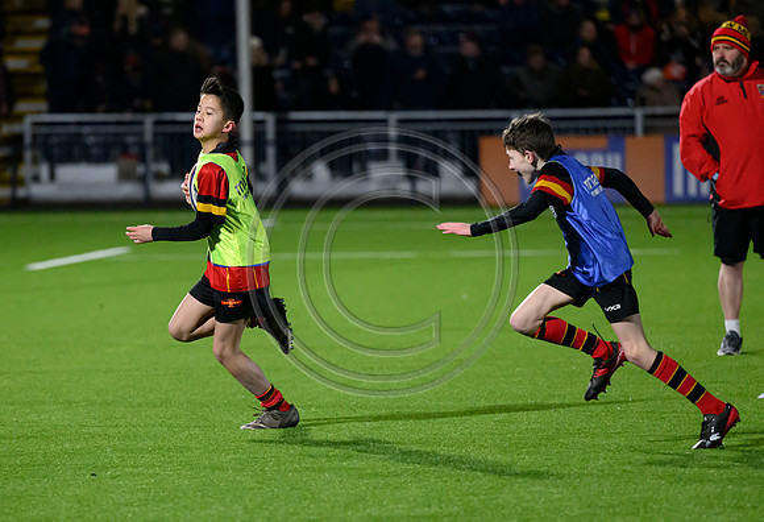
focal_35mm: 299
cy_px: 349
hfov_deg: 6.8
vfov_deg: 4.7
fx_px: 6390
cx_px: 330
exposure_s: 1/1600
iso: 6400
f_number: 3.2
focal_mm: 200
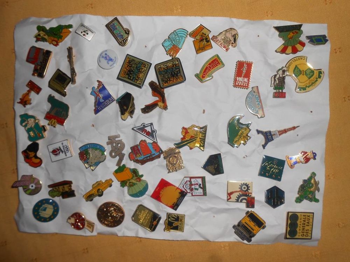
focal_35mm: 26
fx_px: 263
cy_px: 131
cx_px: 175
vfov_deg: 53.1
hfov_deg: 67.3
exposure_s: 1/25
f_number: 11.5
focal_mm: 4.6
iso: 80
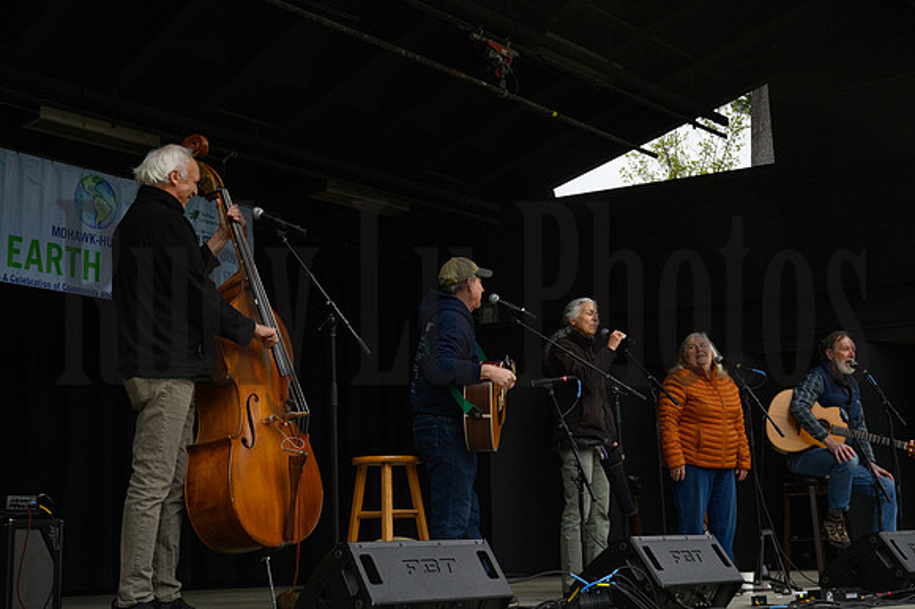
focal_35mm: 48
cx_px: 435
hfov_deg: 41.3
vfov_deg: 28.1
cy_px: 303
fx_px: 1215
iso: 1600
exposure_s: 1/500
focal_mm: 44
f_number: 13
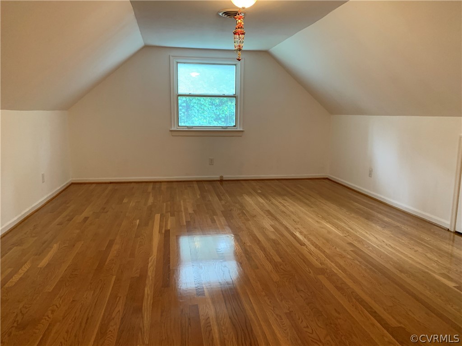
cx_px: 231
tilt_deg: -7.7
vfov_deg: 53.1
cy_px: 173
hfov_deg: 67.3
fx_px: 347
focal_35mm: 26
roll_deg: -0.7
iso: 250
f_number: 1.8
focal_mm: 4.25
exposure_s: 1/60
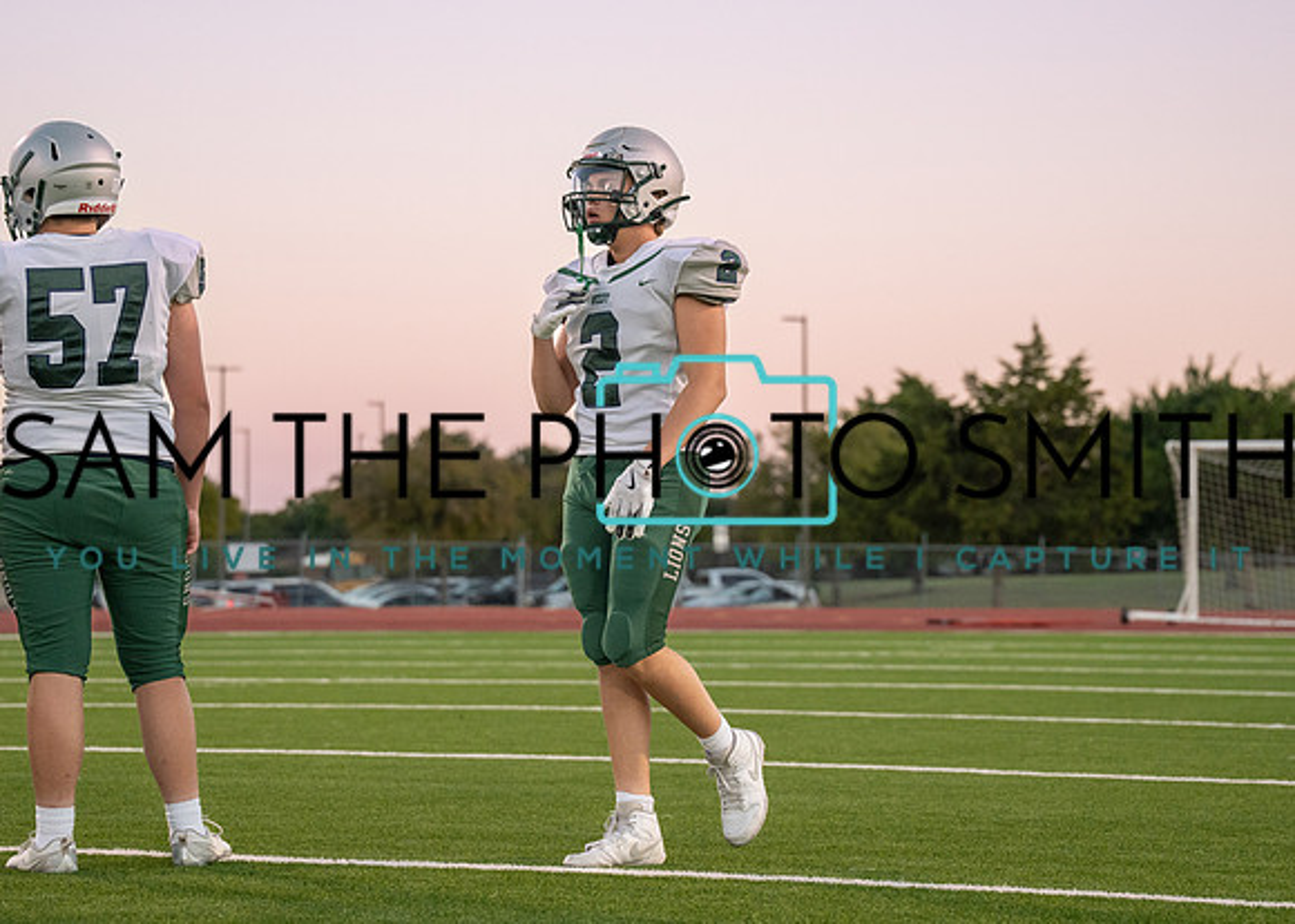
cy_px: 426
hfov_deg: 19.0
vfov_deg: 13.6
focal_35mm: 105
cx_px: 626
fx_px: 3877
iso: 1250
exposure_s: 1/1600
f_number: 2.8
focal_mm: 70
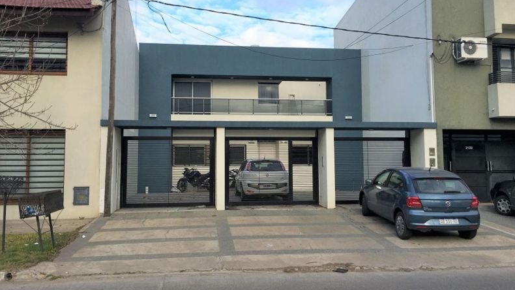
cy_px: 132
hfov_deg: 61.0
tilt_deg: +3.4
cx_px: 260
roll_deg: +0.1
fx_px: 437
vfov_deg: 36.6
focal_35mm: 32
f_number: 2.2
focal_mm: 4.15
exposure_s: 1/927
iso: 25
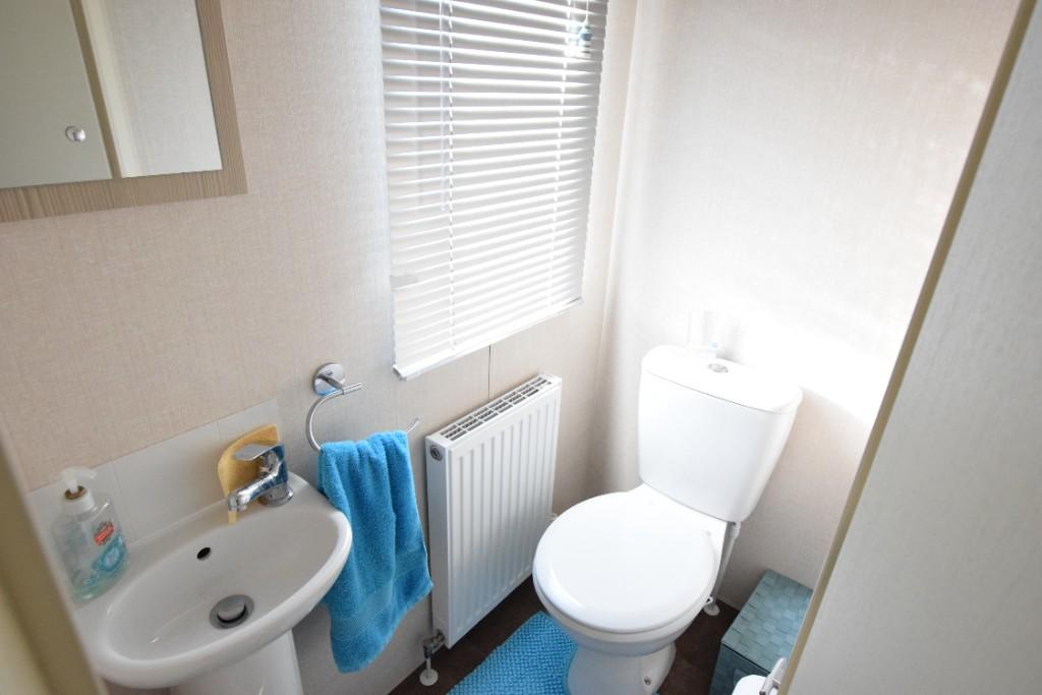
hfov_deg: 85.4
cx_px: 521
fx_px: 564
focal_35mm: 20
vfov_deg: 63.2
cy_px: 348
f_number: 5.6
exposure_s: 1/125
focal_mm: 13
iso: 3200
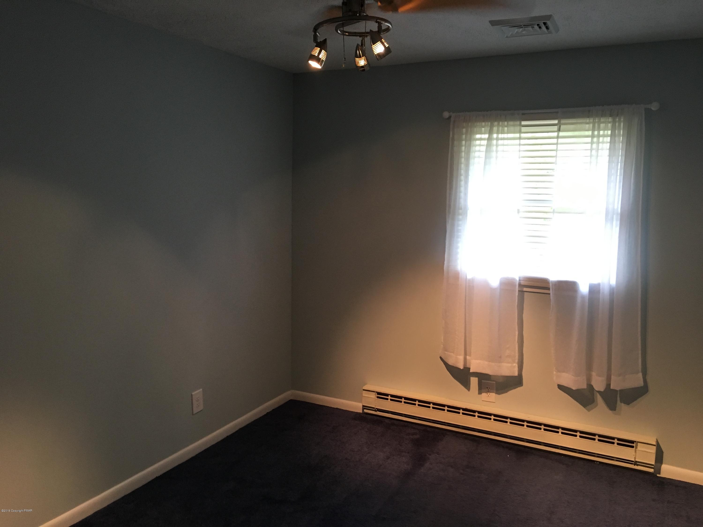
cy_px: 264
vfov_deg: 48.2
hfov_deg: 61.7
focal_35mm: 29
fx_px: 589
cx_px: 352
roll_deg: -1.2
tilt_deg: -8.1
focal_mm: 4.15
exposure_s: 1/30
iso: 100
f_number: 2.2
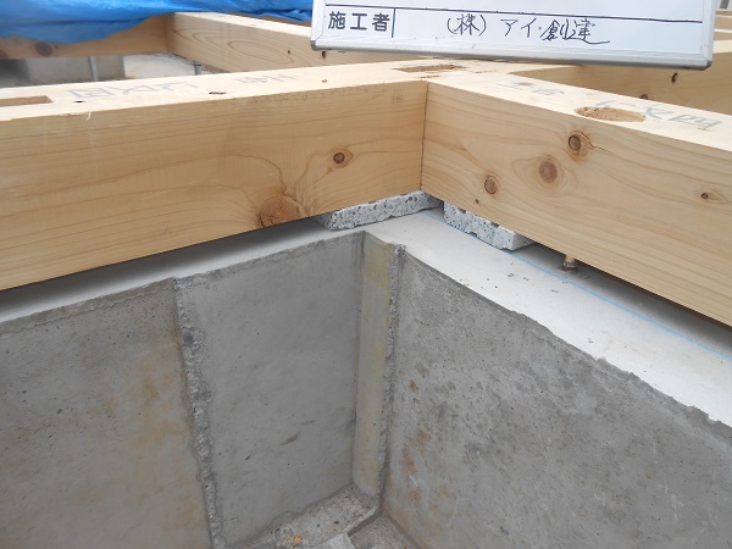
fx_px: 550
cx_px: 366
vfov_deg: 53.1
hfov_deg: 67.3
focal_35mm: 26
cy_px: 274
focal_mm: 4.6
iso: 80
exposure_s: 1/320
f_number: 3.5
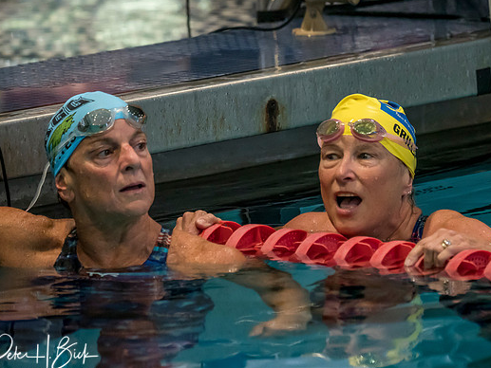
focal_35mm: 450
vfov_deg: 3.3
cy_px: 201
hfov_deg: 4.4
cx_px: 238
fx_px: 6384
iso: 3200
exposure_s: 1/1000
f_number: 2.8
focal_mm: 200
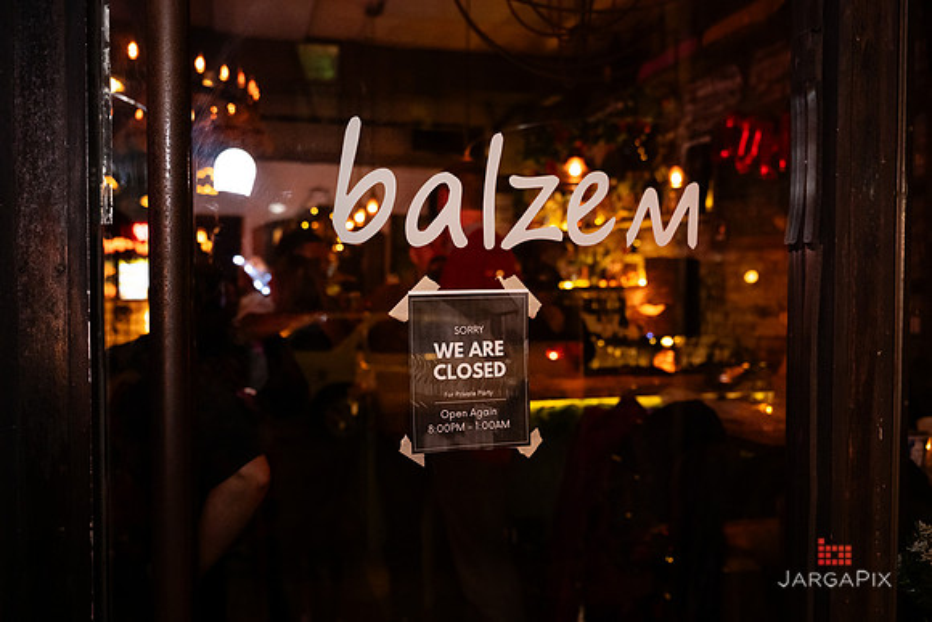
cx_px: 476
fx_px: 847
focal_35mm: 33
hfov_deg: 57.6
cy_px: 315
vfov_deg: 40.3
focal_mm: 30.5
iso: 3200
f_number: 3.2
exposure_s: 1/125
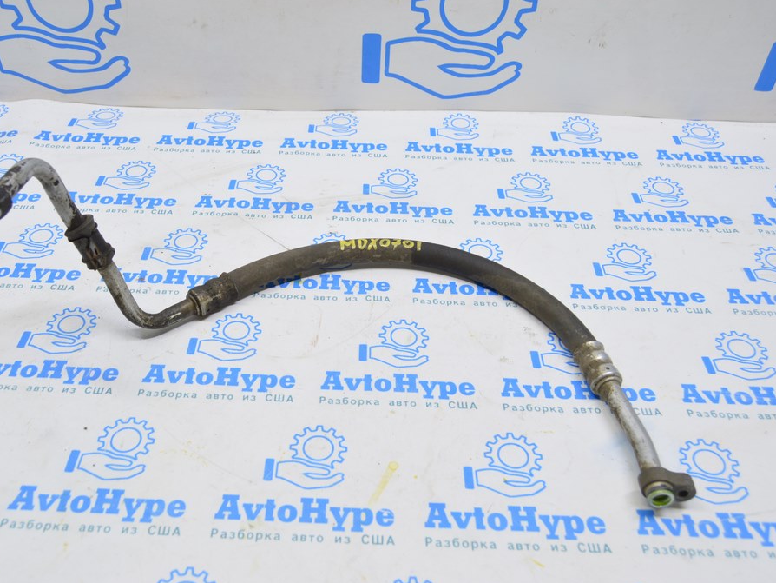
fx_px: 740
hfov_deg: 55.1
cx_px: 333
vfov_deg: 43.0
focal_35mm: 33
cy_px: 290
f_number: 5.6
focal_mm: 20
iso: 400
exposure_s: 1/20
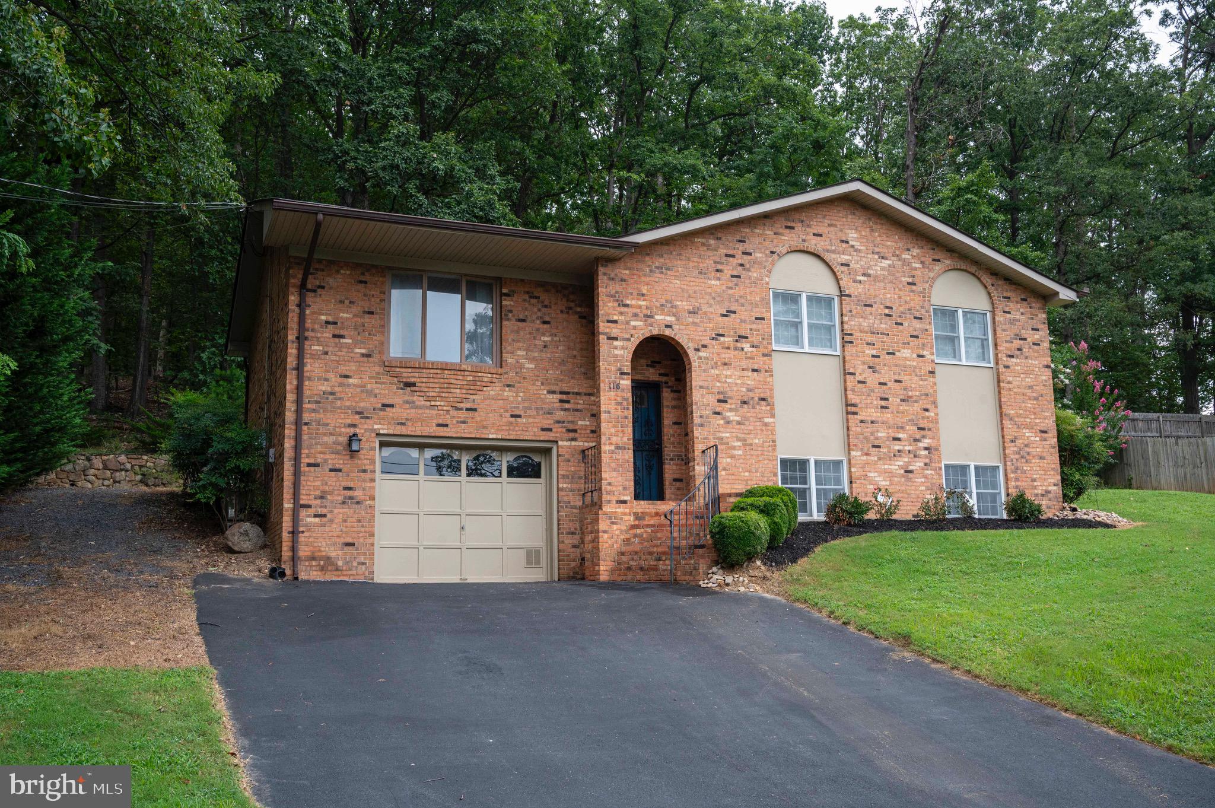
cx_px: 608
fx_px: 1130
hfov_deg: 56.5
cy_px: 404
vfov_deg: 39.4
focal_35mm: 34
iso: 1000
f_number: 9
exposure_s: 1/320
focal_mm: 33.5
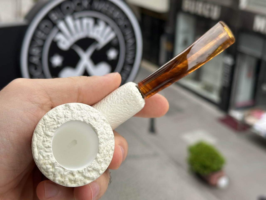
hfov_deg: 39.7
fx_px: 369
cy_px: 100
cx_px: 133
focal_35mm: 48
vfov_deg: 30.3
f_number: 1.78
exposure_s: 1/1272
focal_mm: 6.86
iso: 64
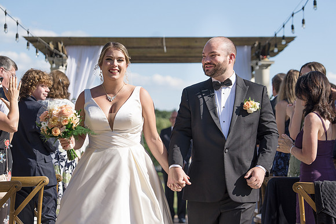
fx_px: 898
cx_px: 174
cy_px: 120
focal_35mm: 96
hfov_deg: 21.2
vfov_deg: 14.2
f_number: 4
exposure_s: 1/1250
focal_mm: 86
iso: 100
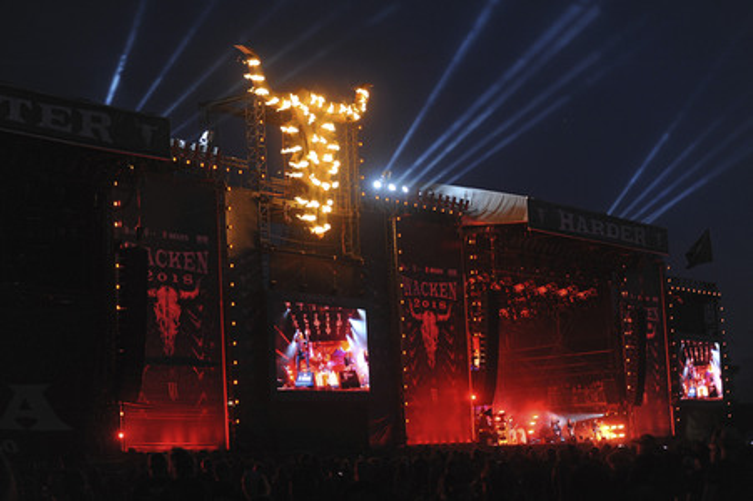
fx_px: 1463
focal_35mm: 70
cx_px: 376
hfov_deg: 28.9
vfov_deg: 19.4
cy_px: 250
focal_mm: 70
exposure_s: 1/200
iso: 1600
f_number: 2.8
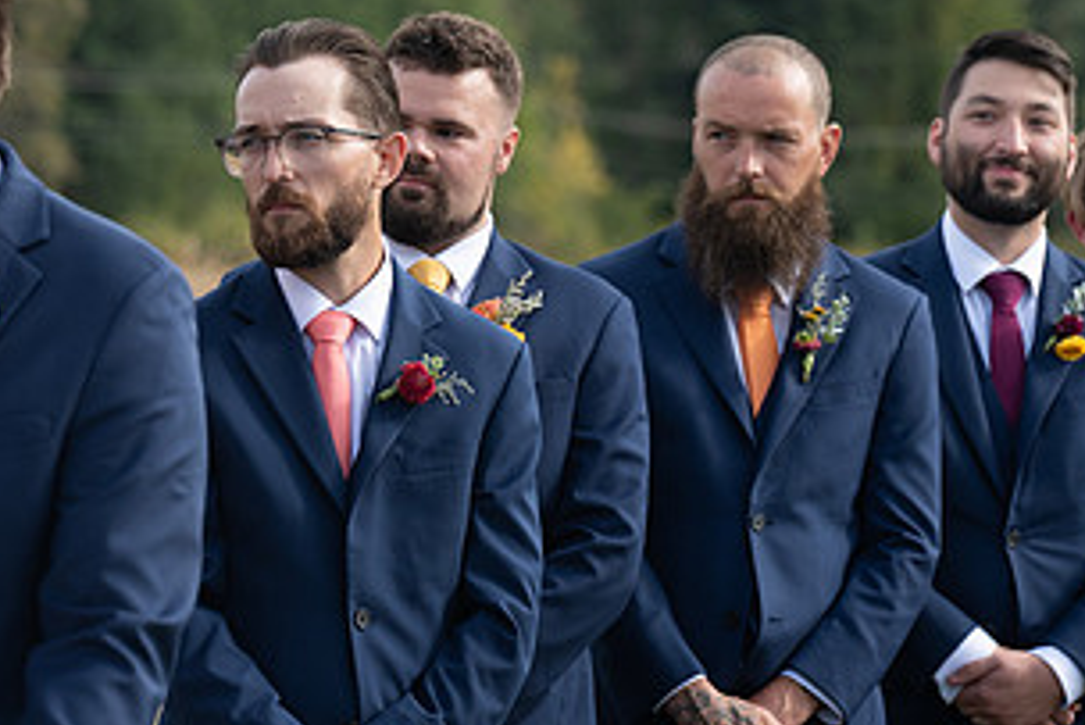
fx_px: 6844
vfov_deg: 6.1
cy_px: 388
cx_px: 485
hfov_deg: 9.1
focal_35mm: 227
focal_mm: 119
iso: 400
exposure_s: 1/800
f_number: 4.5
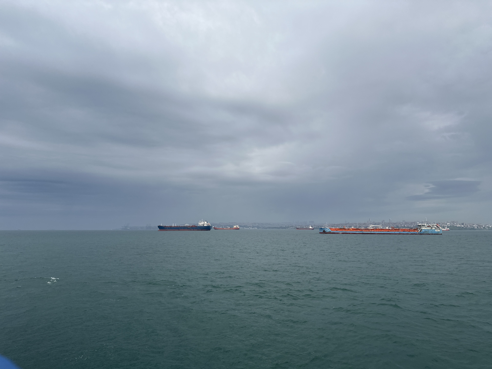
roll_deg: +0.3
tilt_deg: +7.4
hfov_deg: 71.6
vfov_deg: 56.8
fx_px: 341
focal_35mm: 24
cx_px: 246
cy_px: 184
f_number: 1.78
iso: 80
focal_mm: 6.86
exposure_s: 1/8929
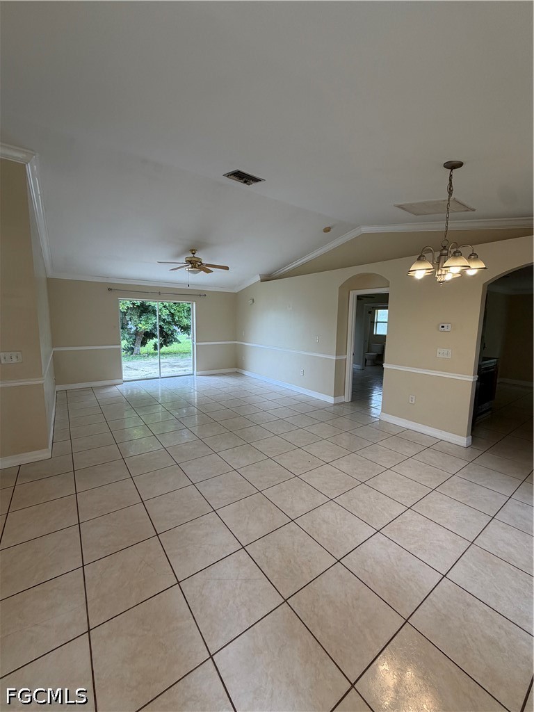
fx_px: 288
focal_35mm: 14
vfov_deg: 102.1
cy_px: 356
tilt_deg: -7.5
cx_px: 267
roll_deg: -0.4
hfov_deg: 85.7
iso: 100
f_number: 2.2
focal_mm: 2.22
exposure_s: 1/120
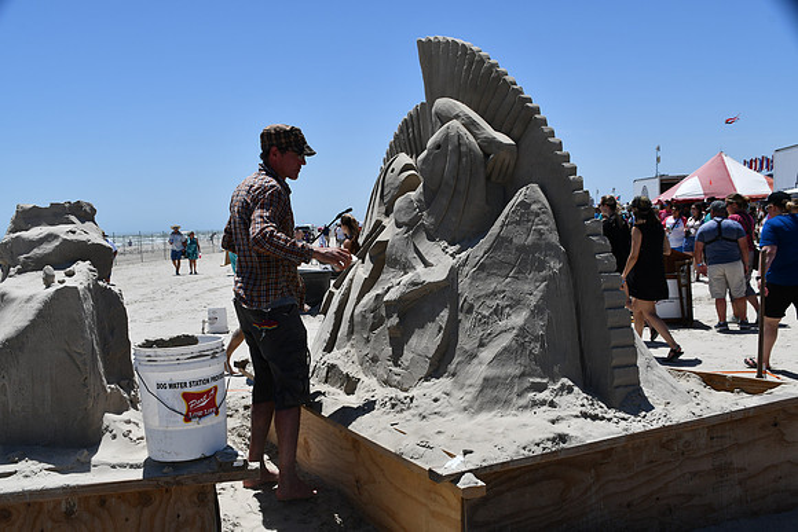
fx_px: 865
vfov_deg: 34.2
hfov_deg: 49.5
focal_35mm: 39
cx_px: 399
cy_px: 266
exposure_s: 1/400
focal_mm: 26
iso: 100
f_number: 10
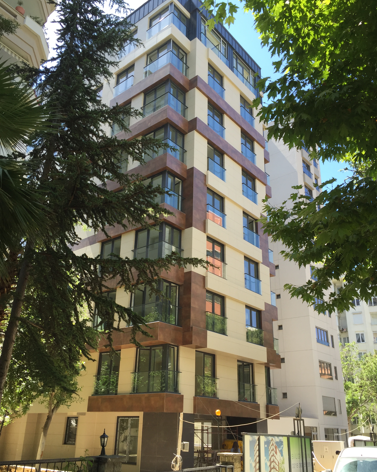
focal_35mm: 31
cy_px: 247
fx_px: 432
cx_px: 186
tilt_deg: +23.0
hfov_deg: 47.1
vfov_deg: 57.2
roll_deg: -1.1
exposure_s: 1/388
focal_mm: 4.15
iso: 32
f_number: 2.2
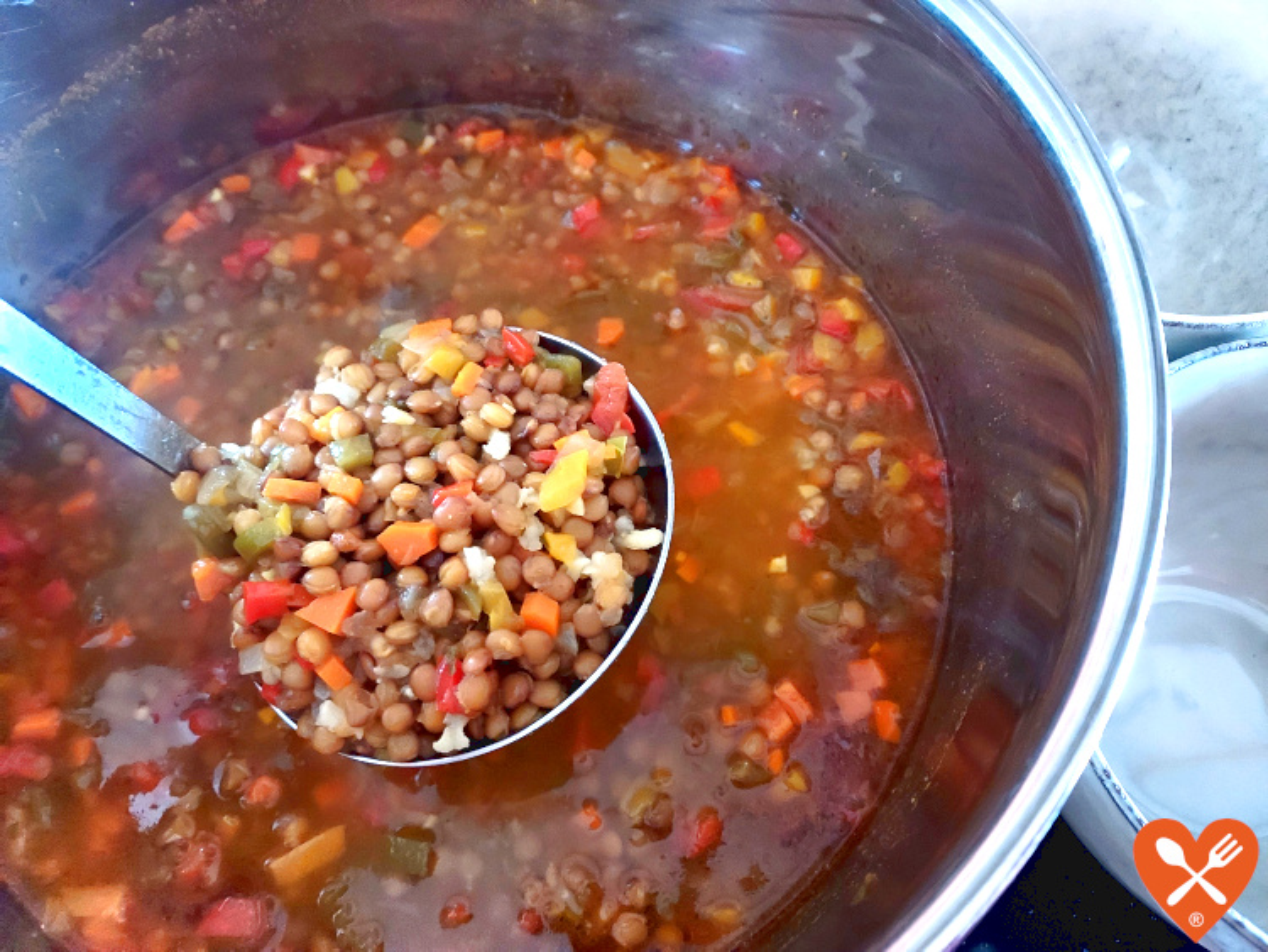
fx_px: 879
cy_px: 476
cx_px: 634
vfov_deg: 56.8
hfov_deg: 71.6
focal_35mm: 24
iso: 500
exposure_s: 1/33
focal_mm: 4.6
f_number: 1.8
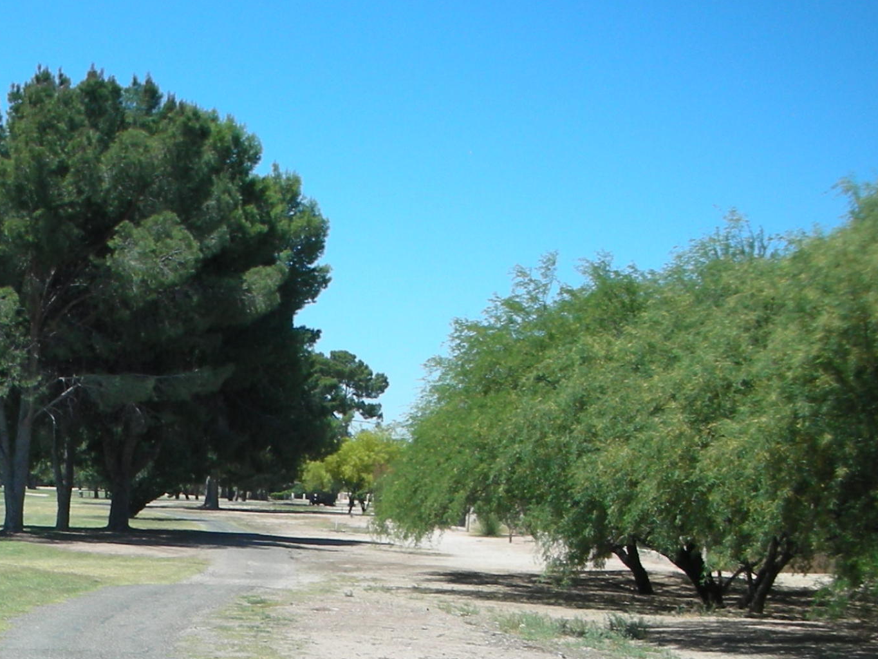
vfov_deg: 18.6
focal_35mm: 77
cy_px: 670
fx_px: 1953
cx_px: 71
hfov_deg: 24.5
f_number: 8.5
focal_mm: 5.8
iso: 50
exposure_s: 1/82.1
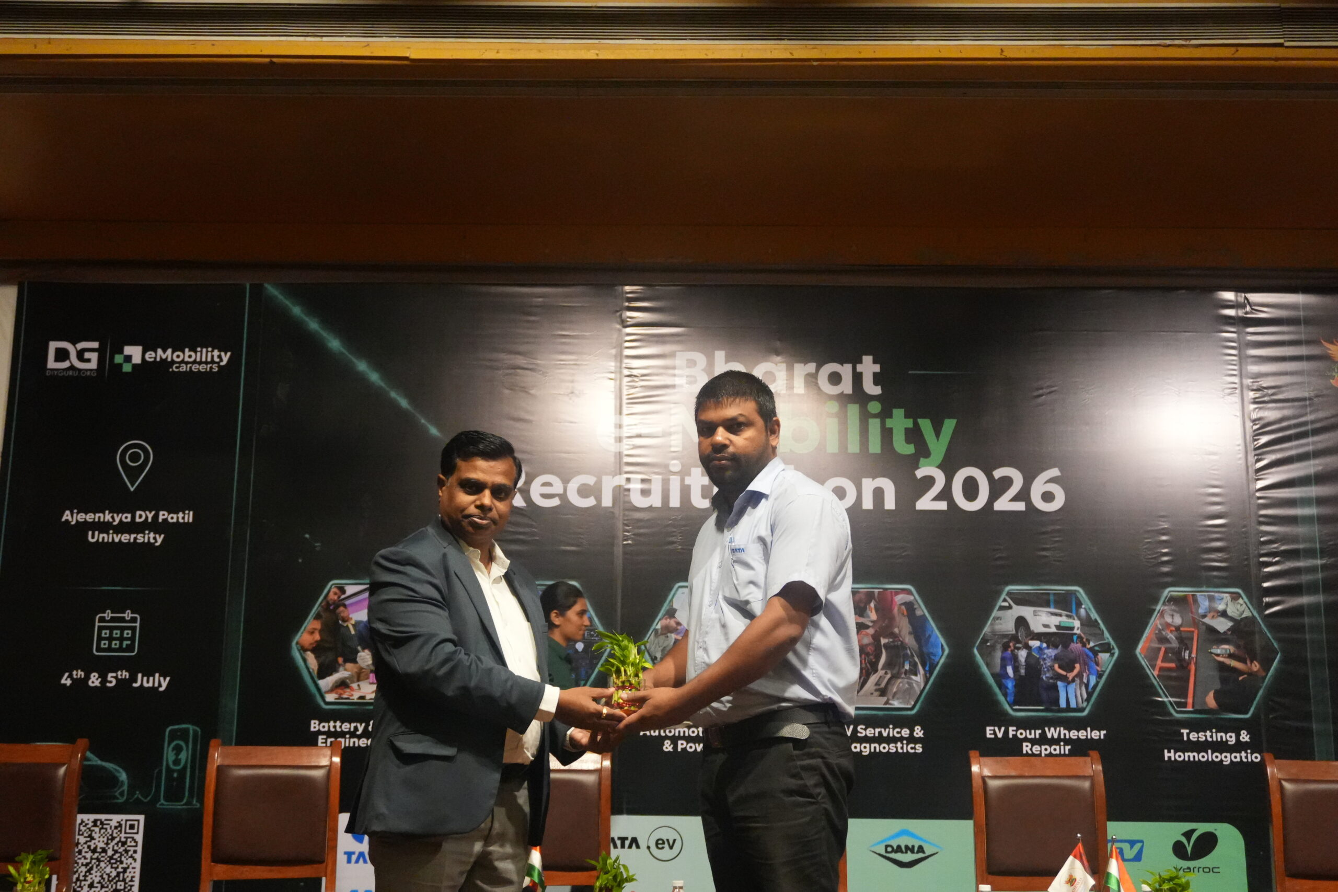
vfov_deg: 31.9
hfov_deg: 46.4
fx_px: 1561
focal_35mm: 42
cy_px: 446
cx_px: 669
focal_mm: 28
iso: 6400
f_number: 4.5
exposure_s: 1/160
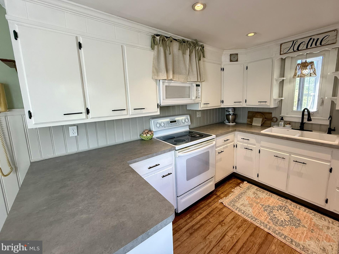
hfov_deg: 98.0
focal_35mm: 15
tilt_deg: -7.3
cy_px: 119
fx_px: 147
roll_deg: +1.7
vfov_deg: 81.7
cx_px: 180
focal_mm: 2.22
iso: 250
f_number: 2.2
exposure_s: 1/120
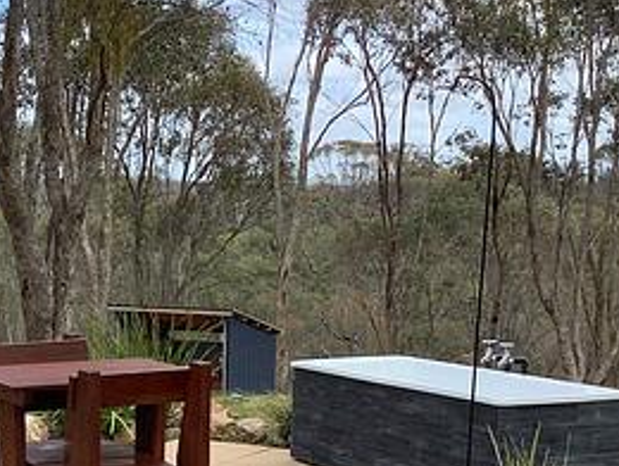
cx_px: 24
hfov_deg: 25.2
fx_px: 1326
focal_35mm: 74
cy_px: 429
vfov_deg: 19.6
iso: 25
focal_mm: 3.3
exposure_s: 1/381
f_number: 2.4
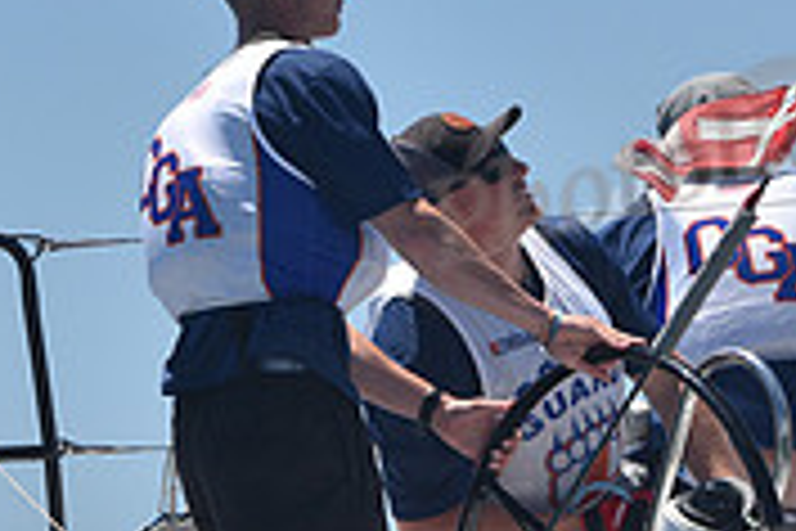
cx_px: 198
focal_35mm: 573
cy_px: 448
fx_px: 12669
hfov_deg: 3.6
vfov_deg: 2.4
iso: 320
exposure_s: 1/800
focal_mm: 175
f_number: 6.3
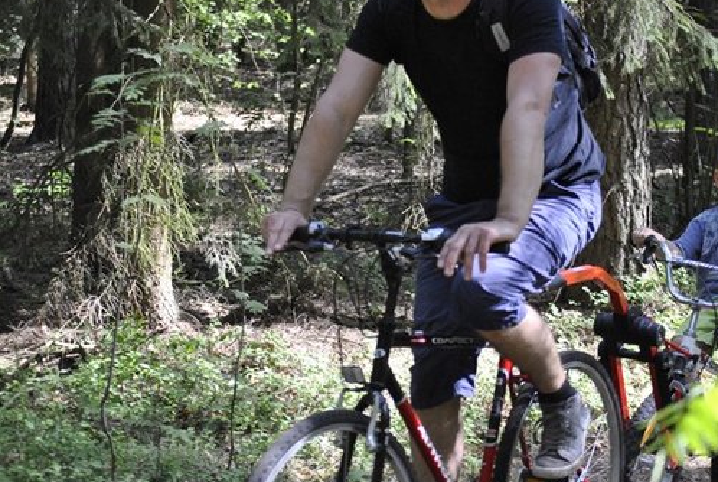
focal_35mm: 108
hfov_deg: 18.9
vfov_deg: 12.8
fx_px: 2151
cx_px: 396
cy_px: 203
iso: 800
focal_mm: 55
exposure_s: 1/500
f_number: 4
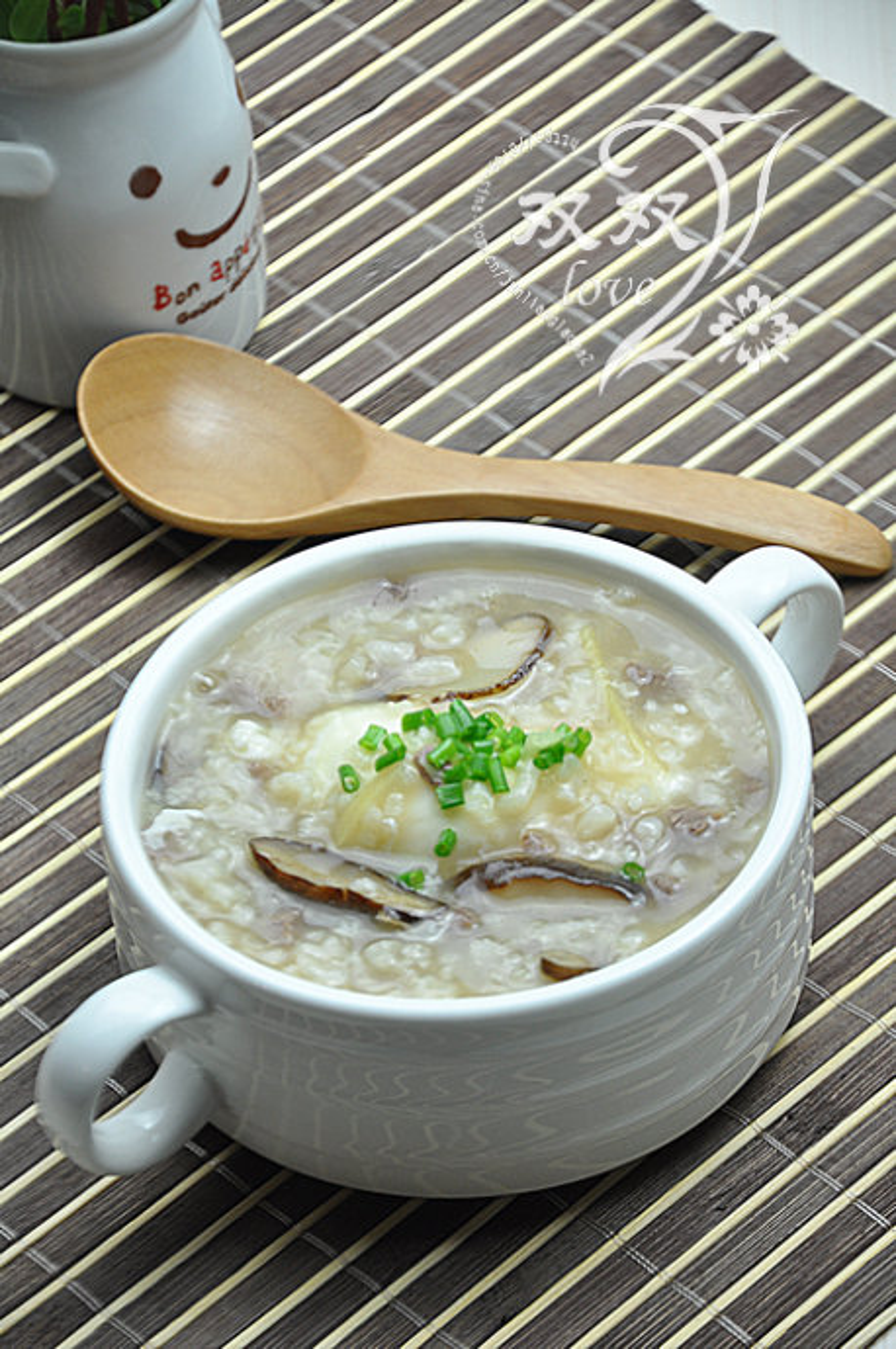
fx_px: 5897
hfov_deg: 8.7
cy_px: 674
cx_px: 448
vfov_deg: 13.1
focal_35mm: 158
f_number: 5.6
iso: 400
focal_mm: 105
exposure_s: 1/100
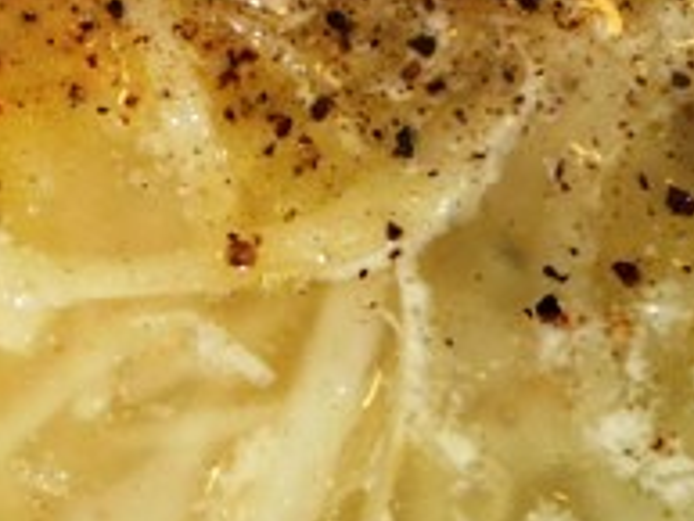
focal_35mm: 166
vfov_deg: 8.8
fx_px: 3330
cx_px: -119
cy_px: -219
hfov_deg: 11.7
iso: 100
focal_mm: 8.5
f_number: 4.2
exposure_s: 1/30
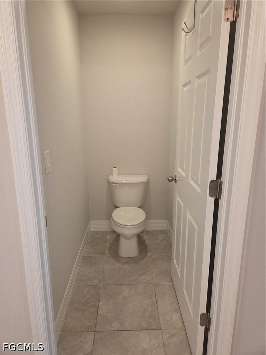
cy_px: 178
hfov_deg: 58.9
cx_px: 133
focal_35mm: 23
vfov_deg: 73.9
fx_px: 236
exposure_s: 1/120
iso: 320
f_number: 1.8
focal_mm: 5.4
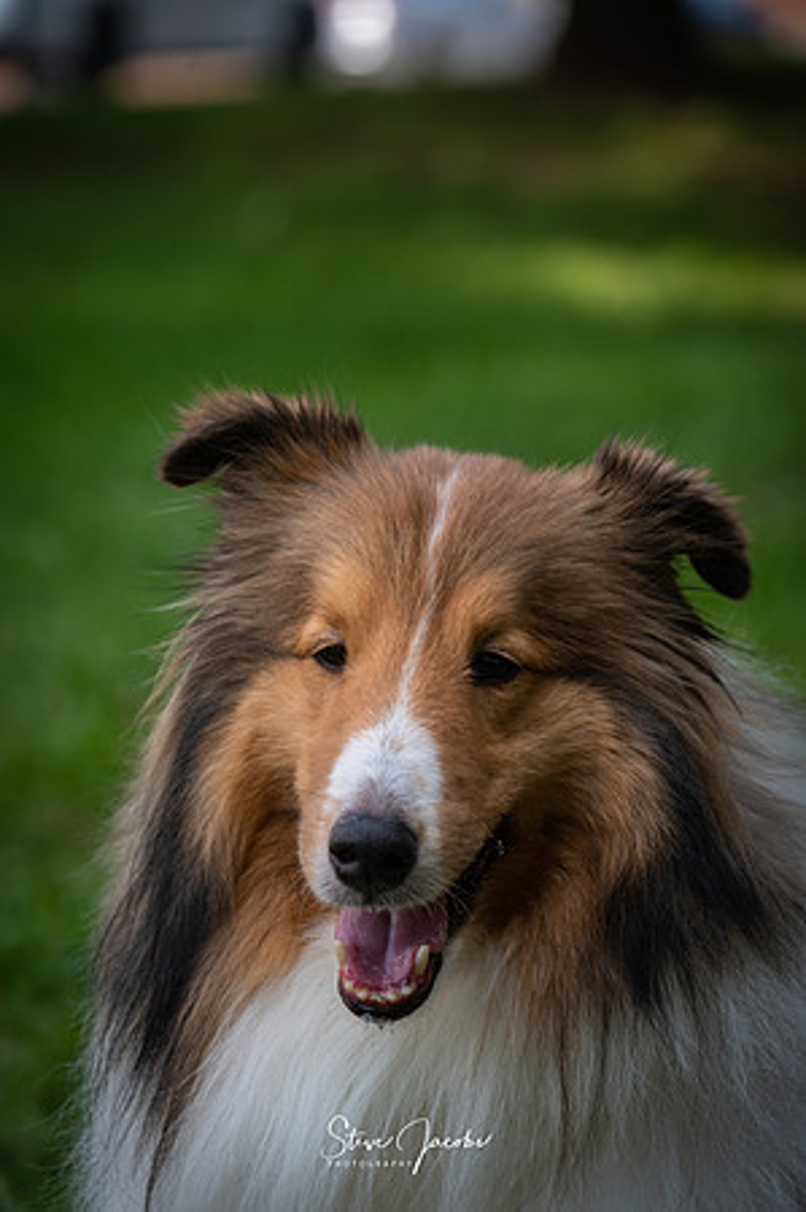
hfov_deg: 8.6
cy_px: 606
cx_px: 403
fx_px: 5385
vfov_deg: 12.9
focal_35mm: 160
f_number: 7.1
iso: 220
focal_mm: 160
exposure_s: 1/200
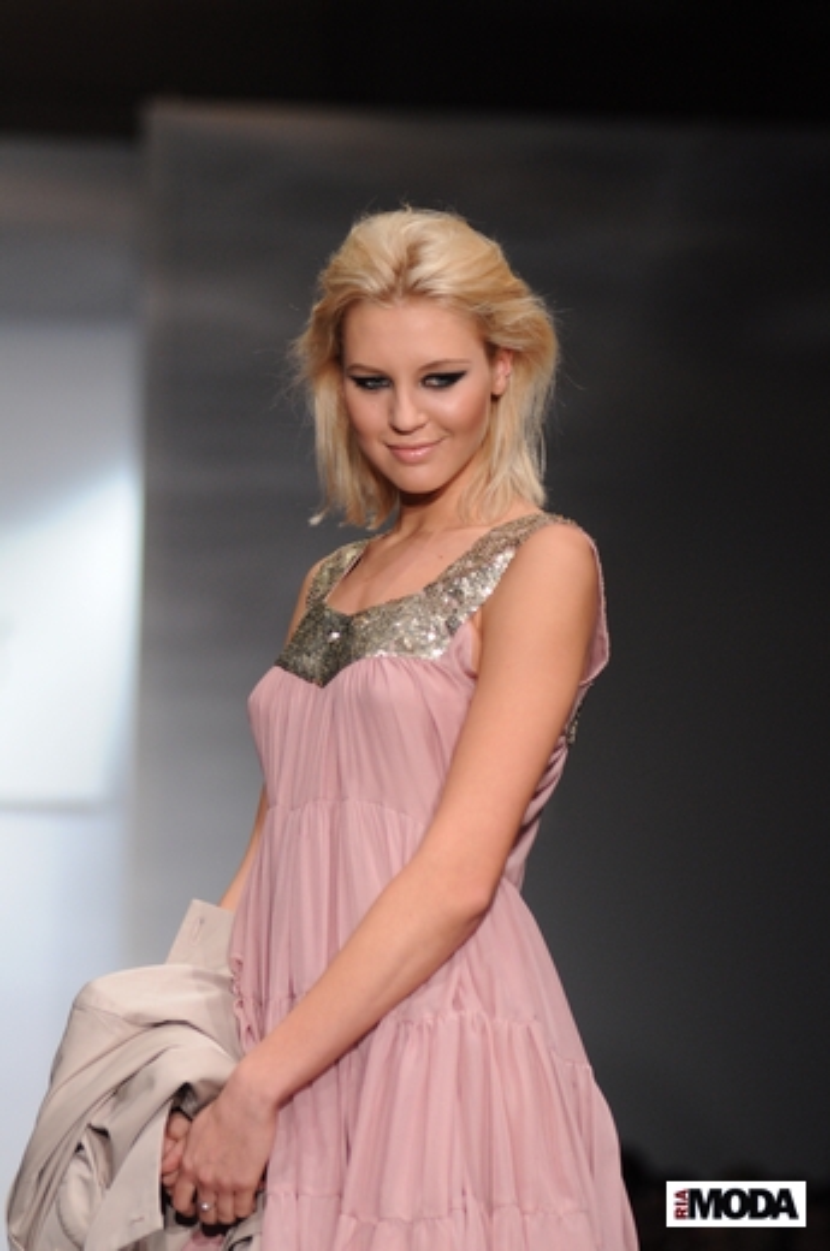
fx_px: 5829
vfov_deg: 12.2
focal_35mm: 168
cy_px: 626
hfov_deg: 8.1
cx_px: 415
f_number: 3.2
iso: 800
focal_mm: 112
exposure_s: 1/200
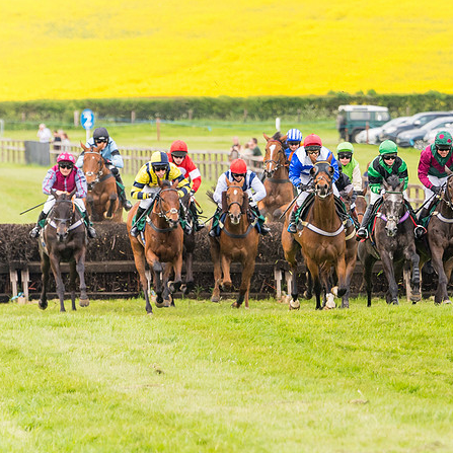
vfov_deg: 3.6
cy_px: 179
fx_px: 7181
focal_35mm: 485
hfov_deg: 3.6
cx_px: 430
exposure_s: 1/1250
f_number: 4
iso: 640
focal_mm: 185
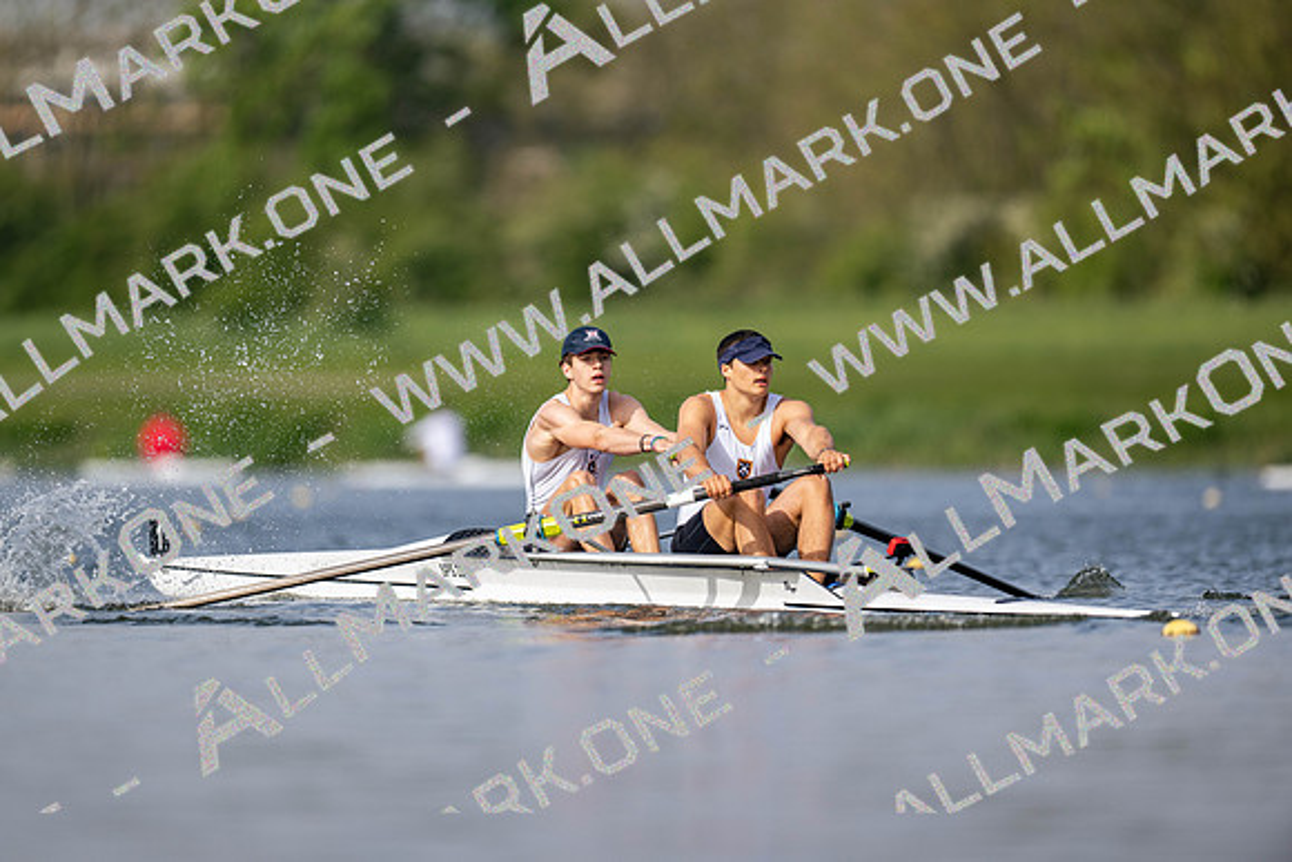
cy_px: 431
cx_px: 646
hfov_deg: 3.4
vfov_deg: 2.3
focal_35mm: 600
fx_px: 21537
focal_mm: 600
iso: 250
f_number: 4
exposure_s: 1/2500
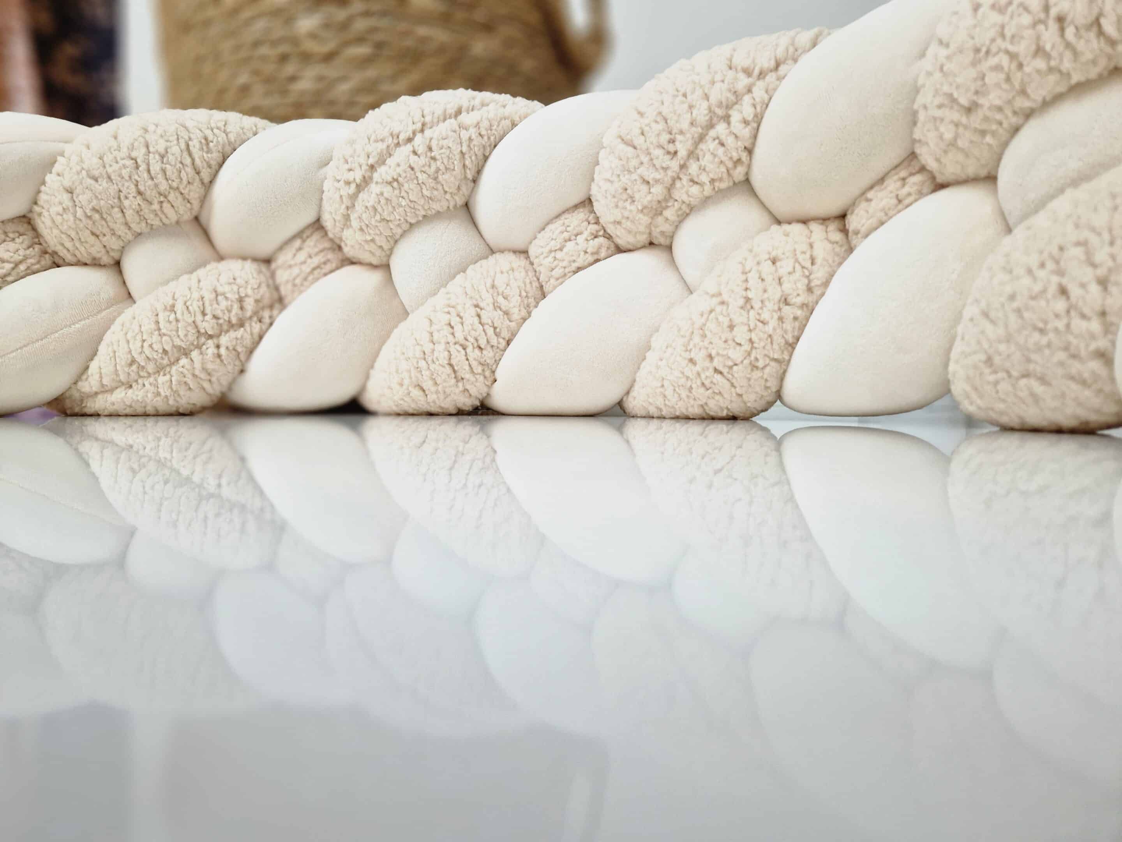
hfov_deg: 73.9
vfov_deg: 58.9
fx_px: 745
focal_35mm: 23
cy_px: 421
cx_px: 561
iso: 250
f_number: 1.8
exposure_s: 1/100
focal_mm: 5.4
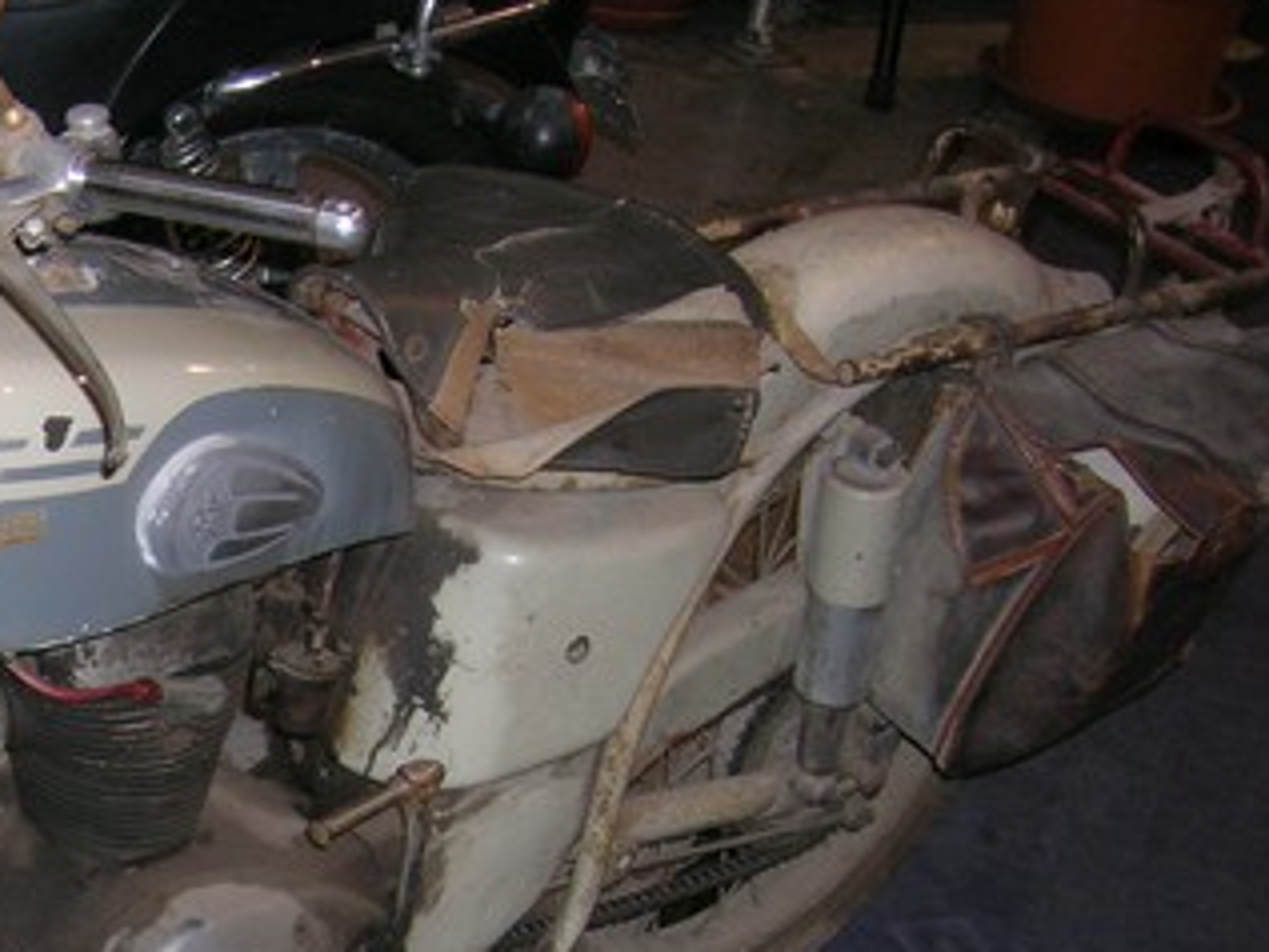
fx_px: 2787
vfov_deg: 19.1
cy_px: 846
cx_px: -82
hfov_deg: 24.2
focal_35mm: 76
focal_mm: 5.7
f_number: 2.9
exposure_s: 1/60.1
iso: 78
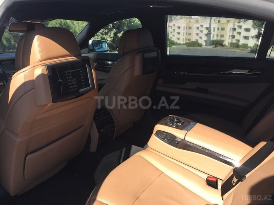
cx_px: 137
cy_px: 102
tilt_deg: -19.7
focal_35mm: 29
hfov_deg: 61.7
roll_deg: +1.1
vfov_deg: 48.2
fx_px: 230
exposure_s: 1/659
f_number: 2.2
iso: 32
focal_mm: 4.15
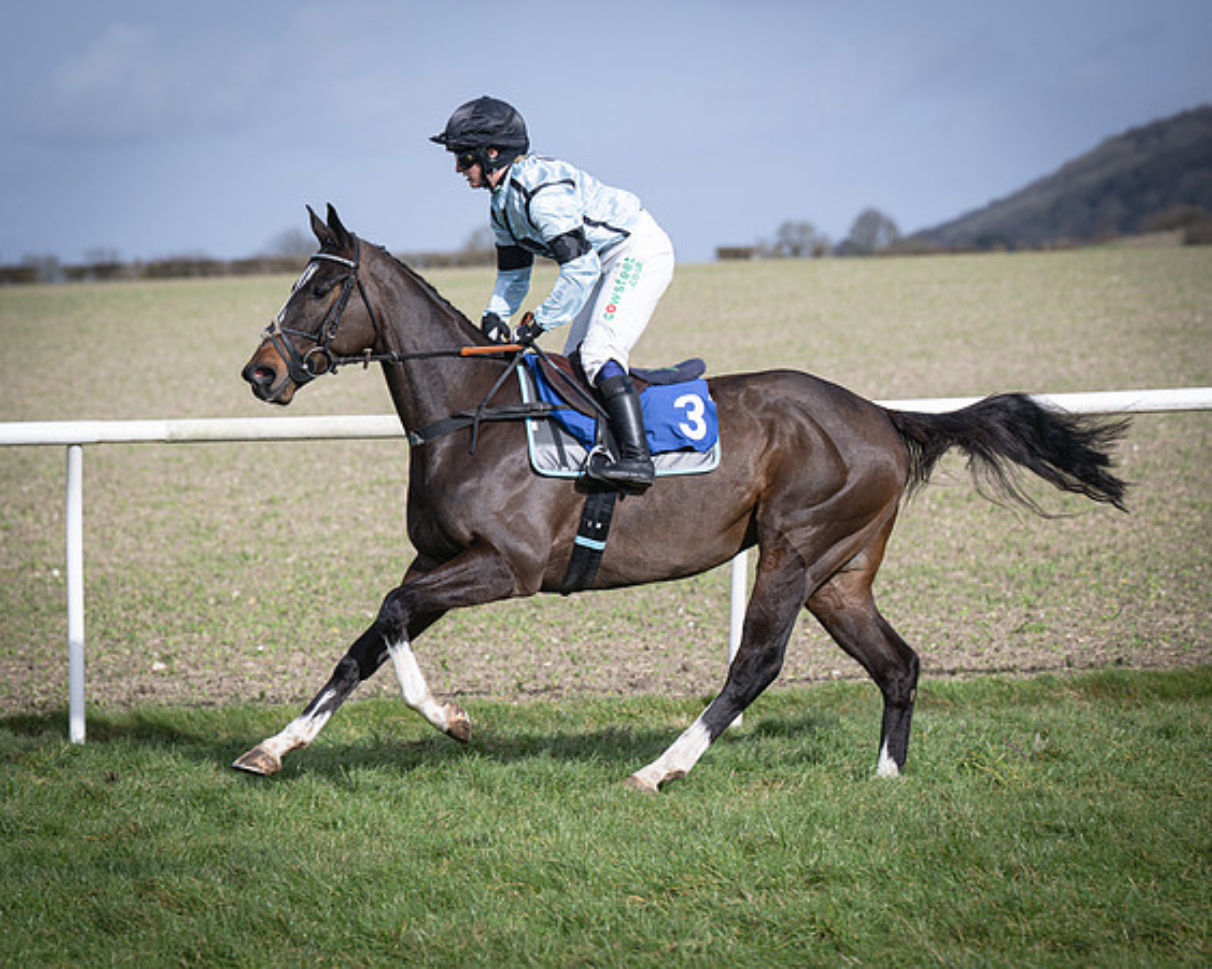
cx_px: 574
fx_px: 6047
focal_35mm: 169
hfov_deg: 11.4
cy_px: 561
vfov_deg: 9.2
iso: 200
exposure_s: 1/2000
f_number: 4
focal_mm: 120
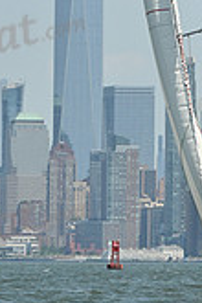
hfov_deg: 2.6
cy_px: -70
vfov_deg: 3.9
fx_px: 4444
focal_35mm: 528
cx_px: 181
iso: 320
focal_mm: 150
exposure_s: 1/1250
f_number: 10
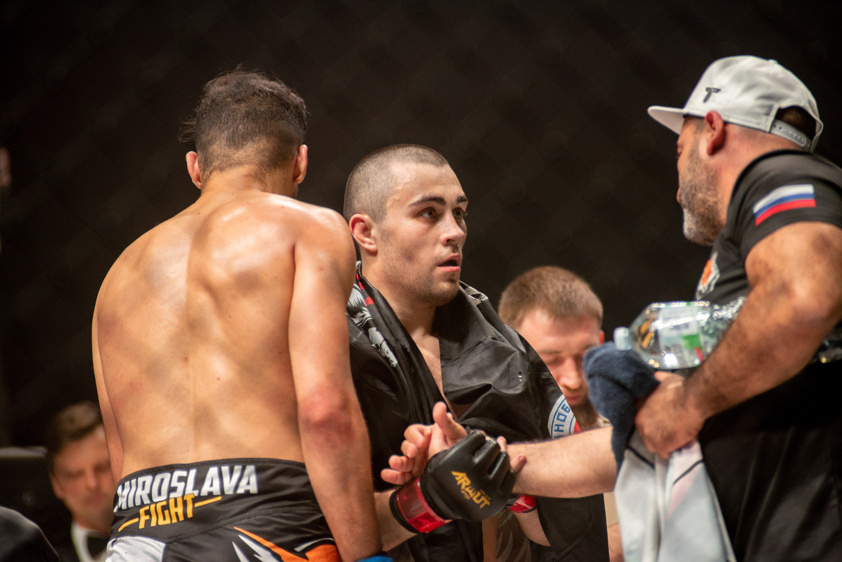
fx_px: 4679
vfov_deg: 6.9
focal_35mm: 200
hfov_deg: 10.3
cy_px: 281
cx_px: 421
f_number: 4
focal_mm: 200
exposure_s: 1/1000
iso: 2000
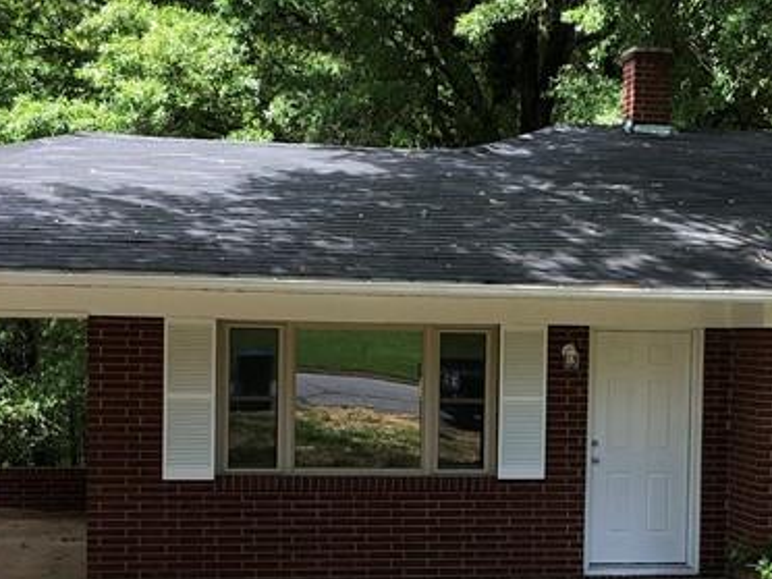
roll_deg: +0.1
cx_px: 506
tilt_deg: -3.6
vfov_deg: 19.0
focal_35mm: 77
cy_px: 430
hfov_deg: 25.2
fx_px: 1717
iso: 20
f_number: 1.8
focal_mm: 3.99
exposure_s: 1/246
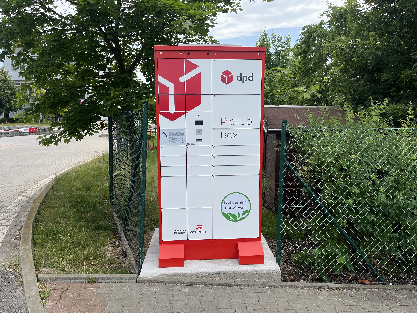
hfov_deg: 67.3
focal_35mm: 26
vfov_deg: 53.1
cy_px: 156
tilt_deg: -8.4
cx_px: 208
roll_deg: +0.8
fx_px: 313
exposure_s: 1/3135
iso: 50
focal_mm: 5.1
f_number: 1.6
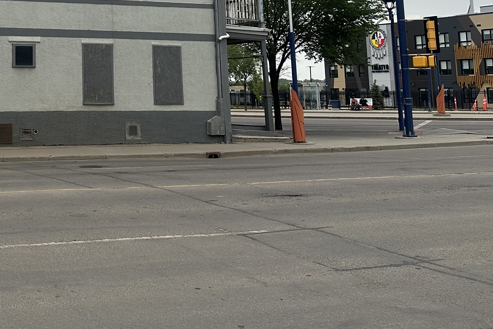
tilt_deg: +8.0
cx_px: -8
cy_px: -3
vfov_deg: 24.7
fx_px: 712
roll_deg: +0.8
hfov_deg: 34.5
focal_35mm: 52
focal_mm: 6.86
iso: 80
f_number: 1.78
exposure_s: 1/4545
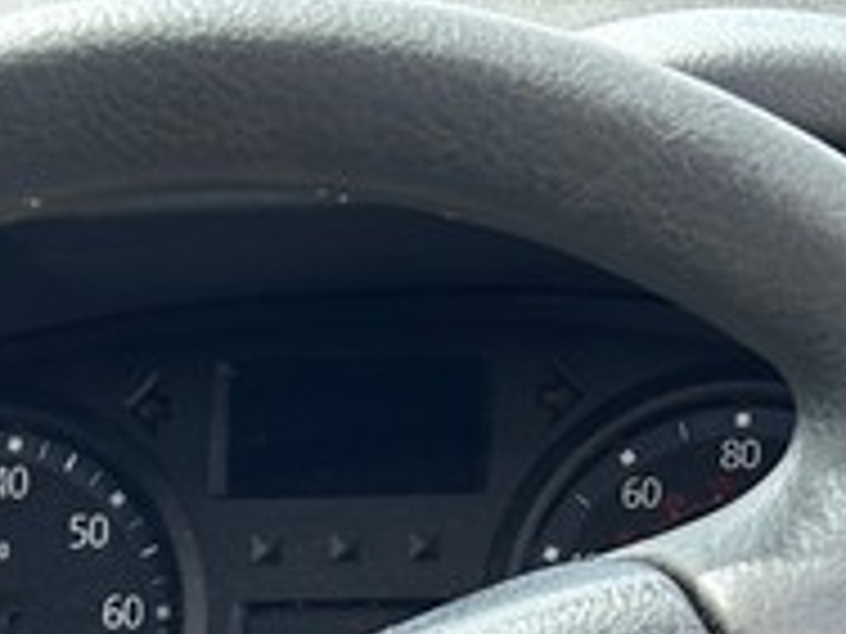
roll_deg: +7.6
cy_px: 1497
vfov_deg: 9.6
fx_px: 3373
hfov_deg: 14.1
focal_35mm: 138
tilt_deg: -26.9
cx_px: 32
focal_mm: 5.7
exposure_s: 1/140
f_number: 1.5
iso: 32
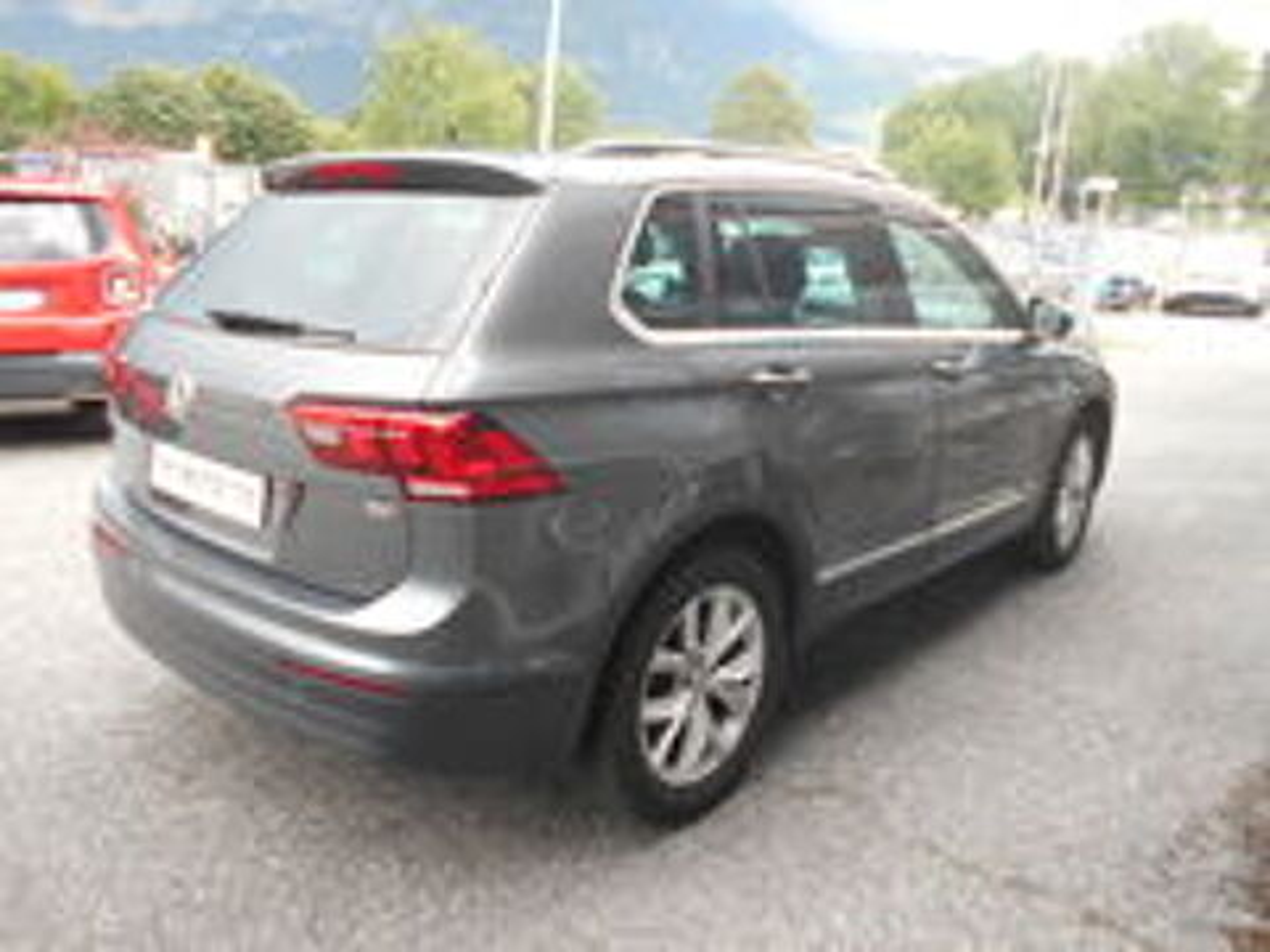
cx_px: 635
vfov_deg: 53.1
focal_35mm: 26
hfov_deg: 67.3
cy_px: 476
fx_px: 954
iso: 80
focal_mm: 4.6
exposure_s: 1/100
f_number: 3.2
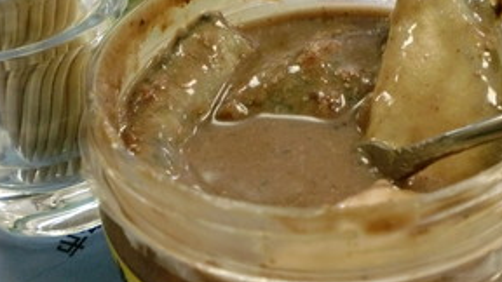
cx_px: 302
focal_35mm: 53
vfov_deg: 22.6
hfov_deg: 39.0
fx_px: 705
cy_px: 162
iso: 400
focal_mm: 6.3
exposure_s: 1/40
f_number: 3.1
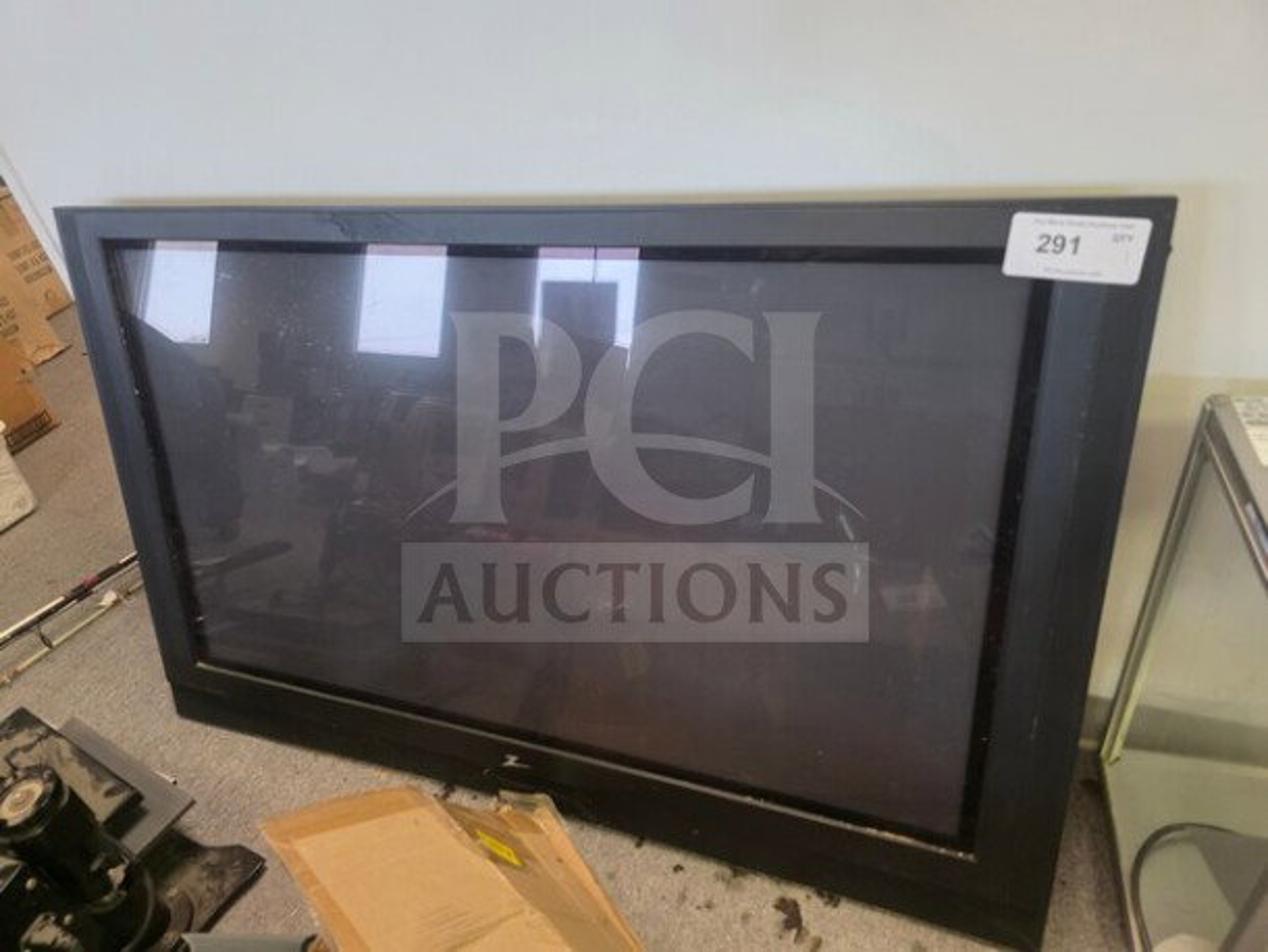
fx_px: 843
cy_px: 476
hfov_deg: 73.9
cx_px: 634
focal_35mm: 23
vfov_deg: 58.9
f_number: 1.7
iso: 800
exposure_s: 1/120
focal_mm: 6.3
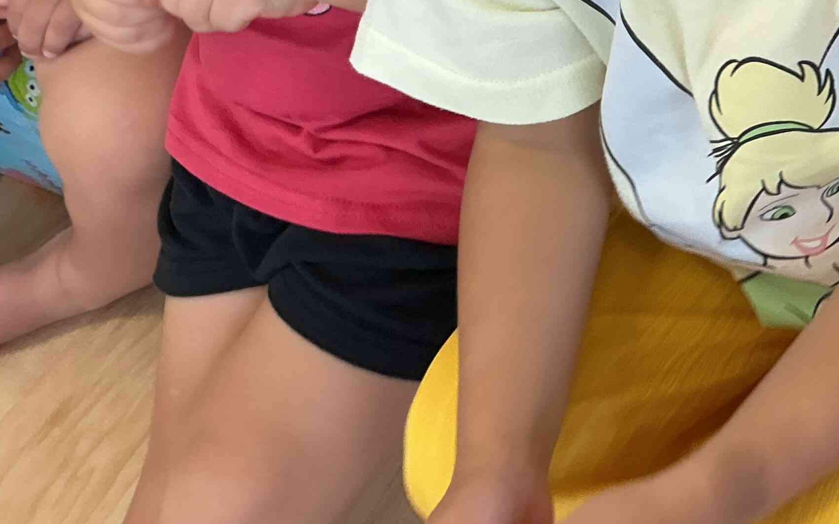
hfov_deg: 26.4
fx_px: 1669
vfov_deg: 17.0
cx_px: 881
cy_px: -116
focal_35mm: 73
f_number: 1.8
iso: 64
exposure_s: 1/120
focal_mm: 3
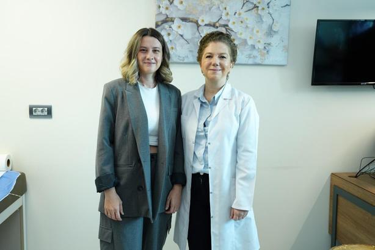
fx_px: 354
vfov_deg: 38.9
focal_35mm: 34
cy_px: 125
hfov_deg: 55.8
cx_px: 188
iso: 500
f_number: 2.8
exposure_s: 1/160
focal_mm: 34
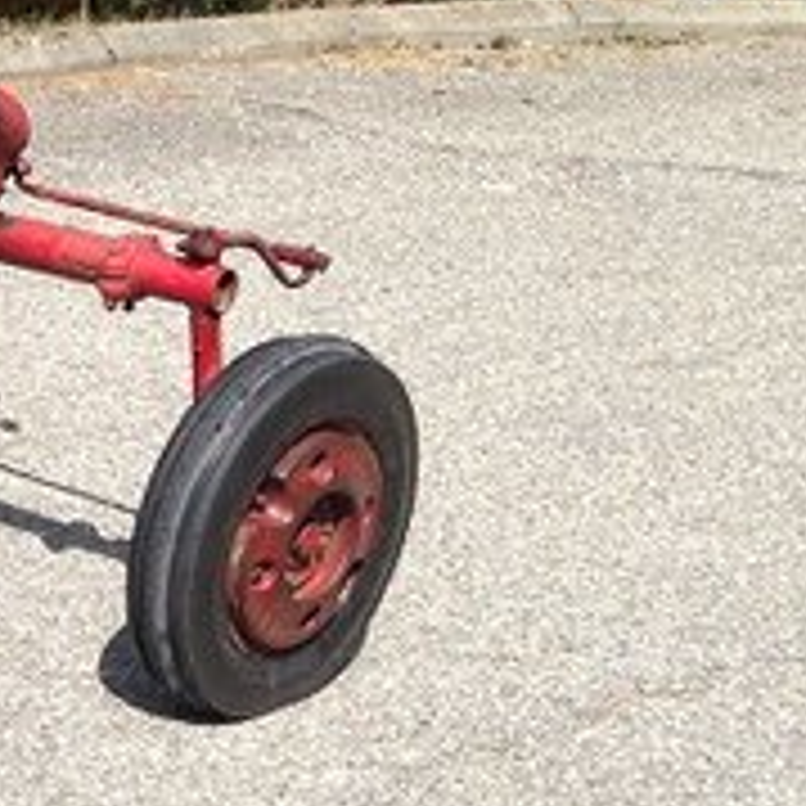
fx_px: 3003
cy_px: 331
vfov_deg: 15.3
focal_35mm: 114
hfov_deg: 13.8
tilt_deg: -16.6
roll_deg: -0.9
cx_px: -599
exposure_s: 1/874
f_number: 2.4
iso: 50
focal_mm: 4.12
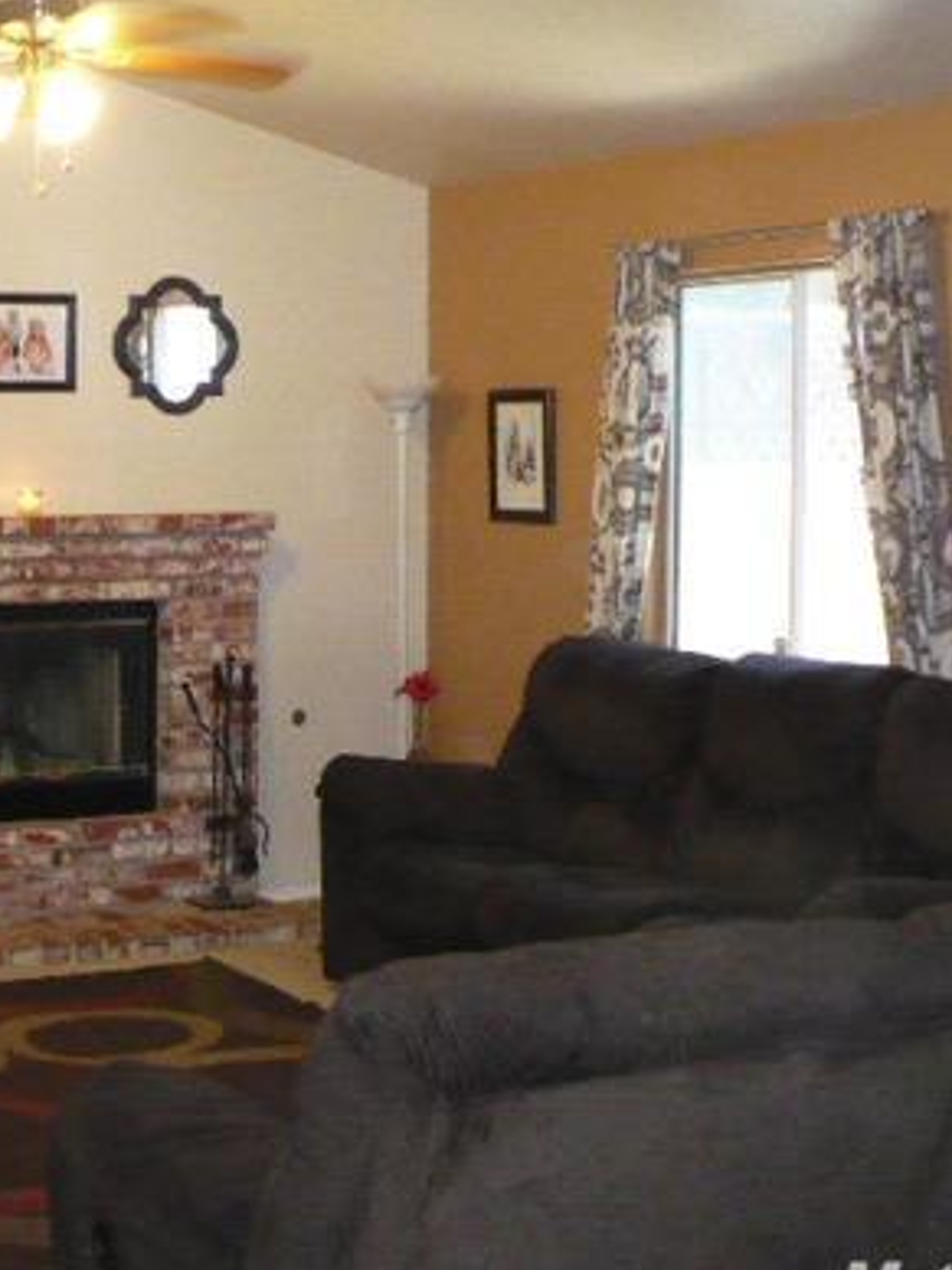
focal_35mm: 61
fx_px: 2237
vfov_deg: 31.6
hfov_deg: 23.5
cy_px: 540
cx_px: 118
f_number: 2.8
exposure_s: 1/30
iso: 640
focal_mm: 6.1
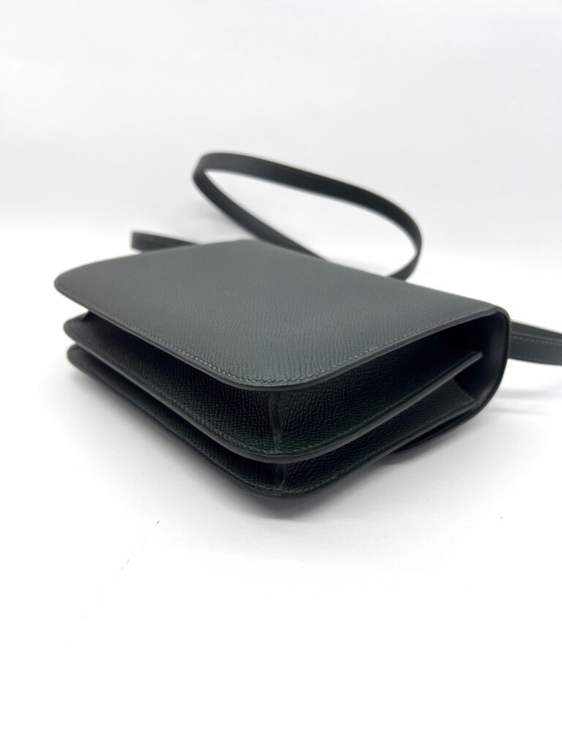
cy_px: 374
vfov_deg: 67.3
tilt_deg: -23.7
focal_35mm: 26
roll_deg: -2.8
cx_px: 281
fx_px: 563
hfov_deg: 53.1
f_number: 1.5
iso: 40
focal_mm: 5.7
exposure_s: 1/188
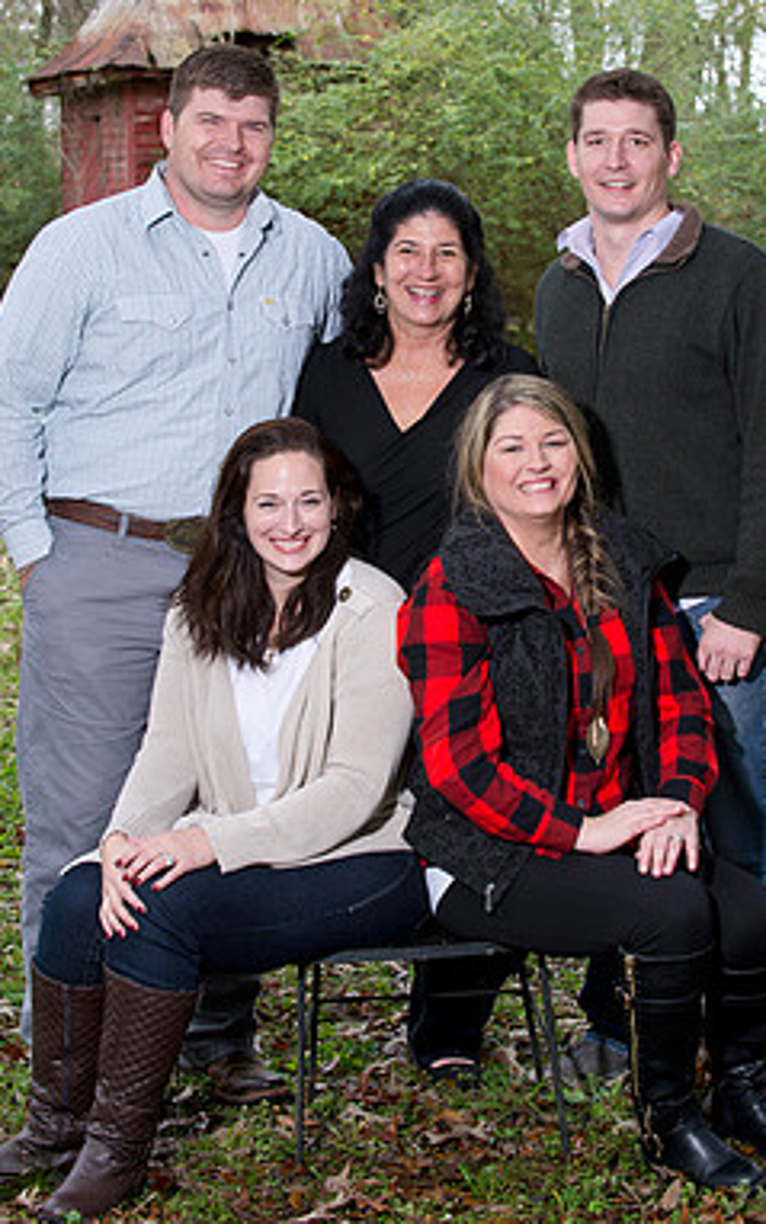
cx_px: 421
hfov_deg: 15.6
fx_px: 2804
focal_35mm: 84
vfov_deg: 24.6
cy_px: 519
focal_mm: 70
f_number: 6.3
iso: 800
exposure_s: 1/125
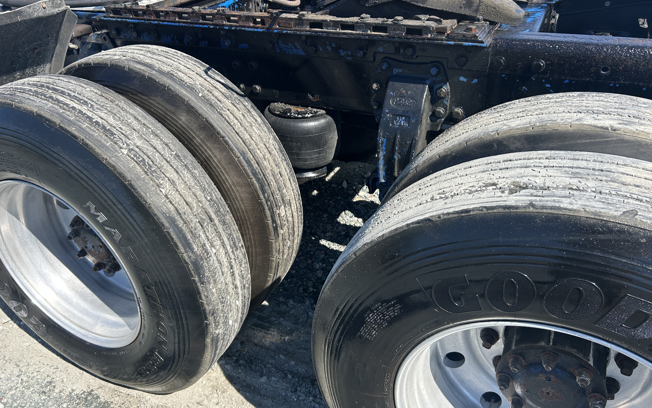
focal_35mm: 28
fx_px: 497
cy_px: 203
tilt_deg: -30.9
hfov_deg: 66.5
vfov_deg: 44.5
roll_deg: +2.9
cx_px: 322
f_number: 1.5
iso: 50
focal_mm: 5.7
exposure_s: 1/1669
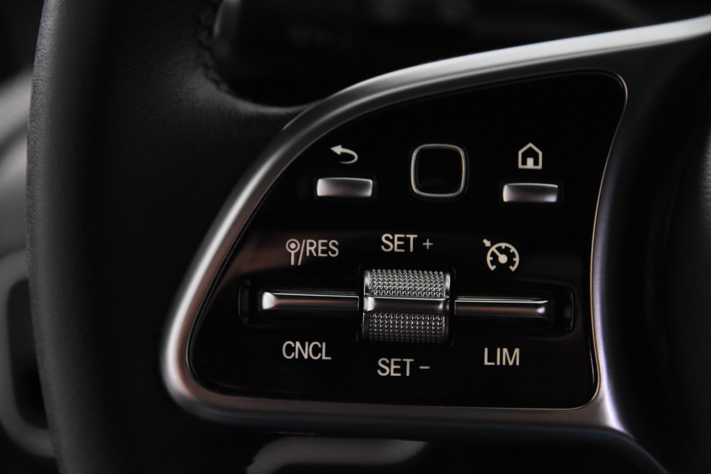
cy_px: 237
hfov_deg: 19.5
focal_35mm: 105
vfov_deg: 13.0
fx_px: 2073
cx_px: 356
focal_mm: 70
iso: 4500
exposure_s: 1/125
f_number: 4
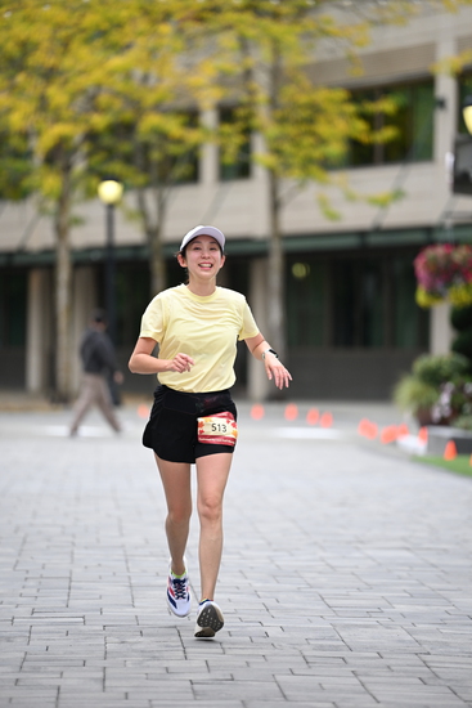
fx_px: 3931
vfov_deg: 10.3
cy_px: 354
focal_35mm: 200
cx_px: 236
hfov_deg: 6.9
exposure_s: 1/2000
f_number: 2.8
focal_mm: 200
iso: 640
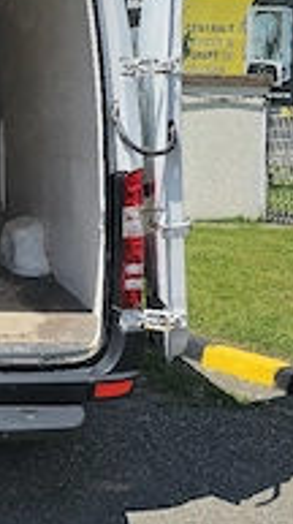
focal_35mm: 52
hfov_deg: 20.7
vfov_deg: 38.9
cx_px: -98
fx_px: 721
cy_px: 136
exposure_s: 1/909
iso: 10
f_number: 1.7
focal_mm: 6.3
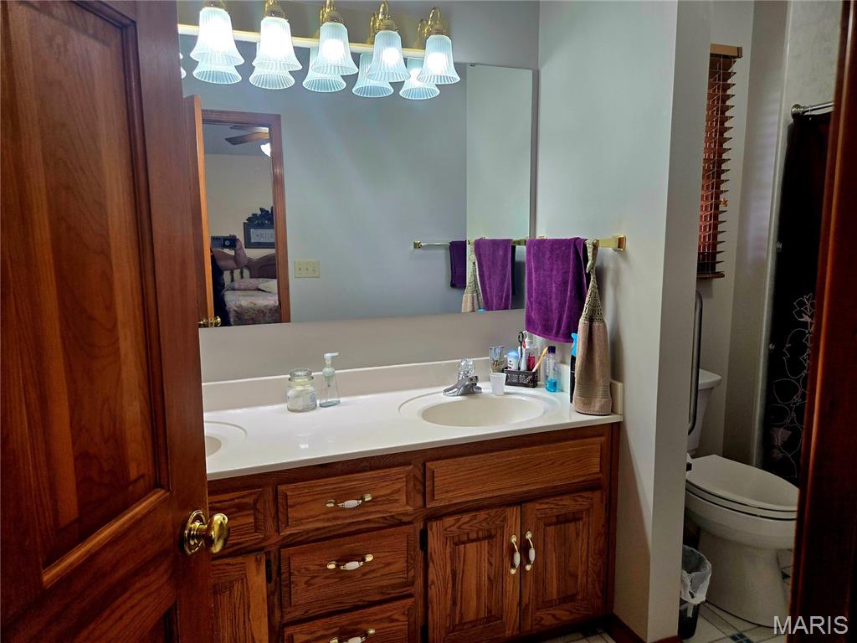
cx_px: 428
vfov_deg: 58.9
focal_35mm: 23
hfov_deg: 73.9
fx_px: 569
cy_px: 322
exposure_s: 1/120
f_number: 1.8
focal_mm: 5.4
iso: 80
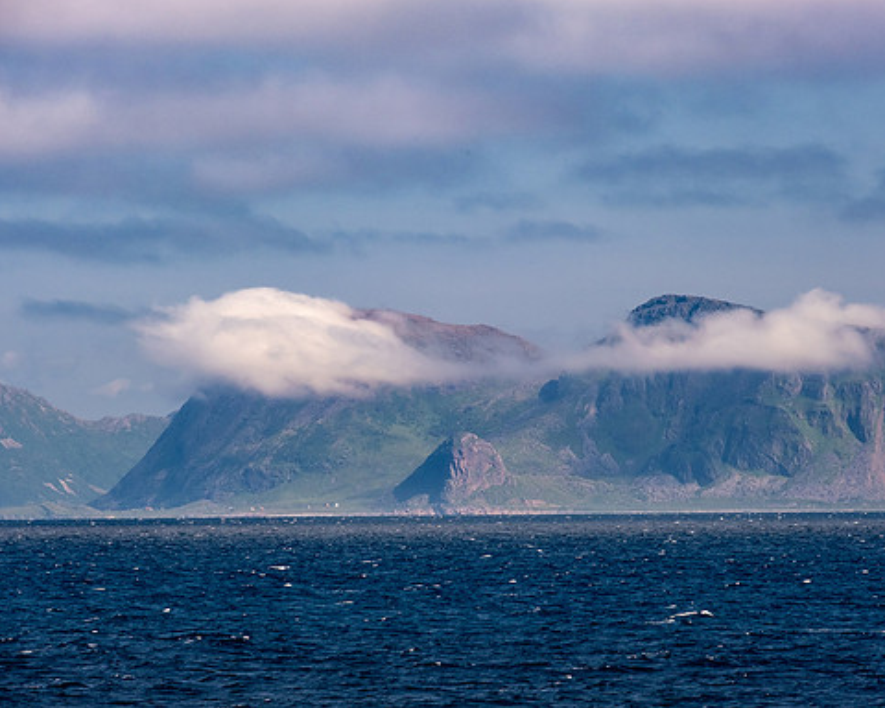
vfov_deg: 5.3
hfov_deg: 6.6
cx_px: 474
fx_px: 7701
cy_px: 353
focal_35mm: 294
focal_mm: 172.4
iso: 400
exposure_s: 1/250
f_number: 9
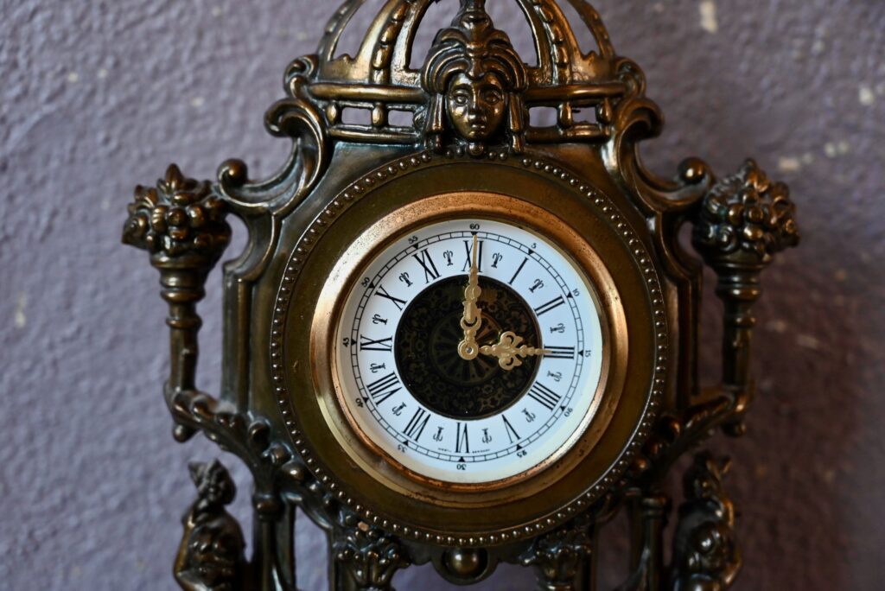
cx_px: 442
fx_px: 1377
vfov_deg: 24.2
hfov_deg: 35.6
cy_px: 296
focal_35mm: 56
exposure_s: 1/125
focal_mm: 56
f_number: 4
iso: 1100
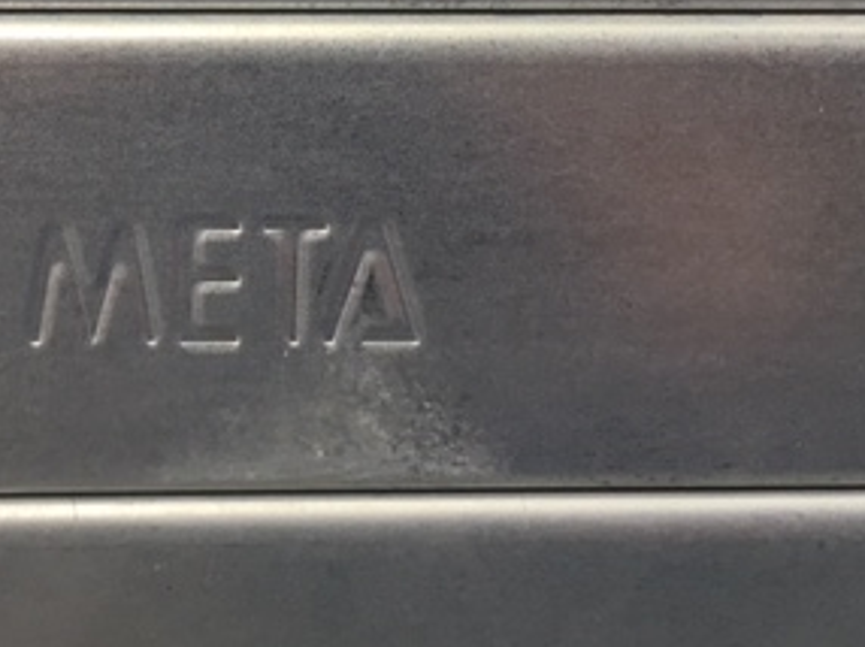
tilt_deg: -12.7
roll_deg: -0.7
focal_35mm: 65
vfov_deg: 21.7
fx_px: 1623
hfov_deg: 29.3
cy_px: -3
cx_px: 206
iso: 50
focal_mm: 4.15
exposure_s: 1/33
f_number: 2.2
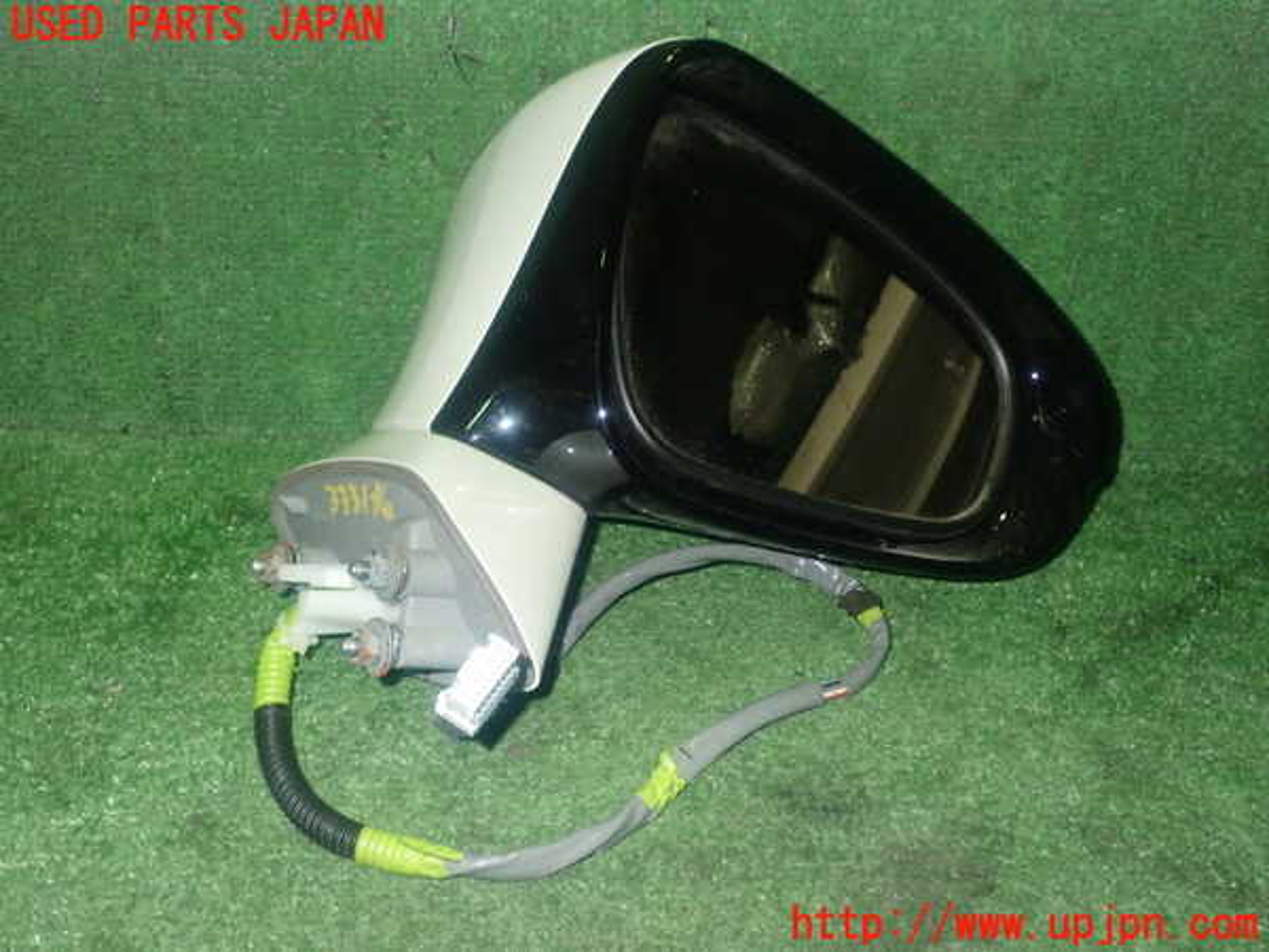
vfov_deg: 39.7
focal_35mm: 36
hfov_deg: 51.4
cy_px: 476
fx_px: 1320
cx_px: 634
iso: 800
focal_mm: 6.37
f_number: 7.1
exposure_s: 1/40
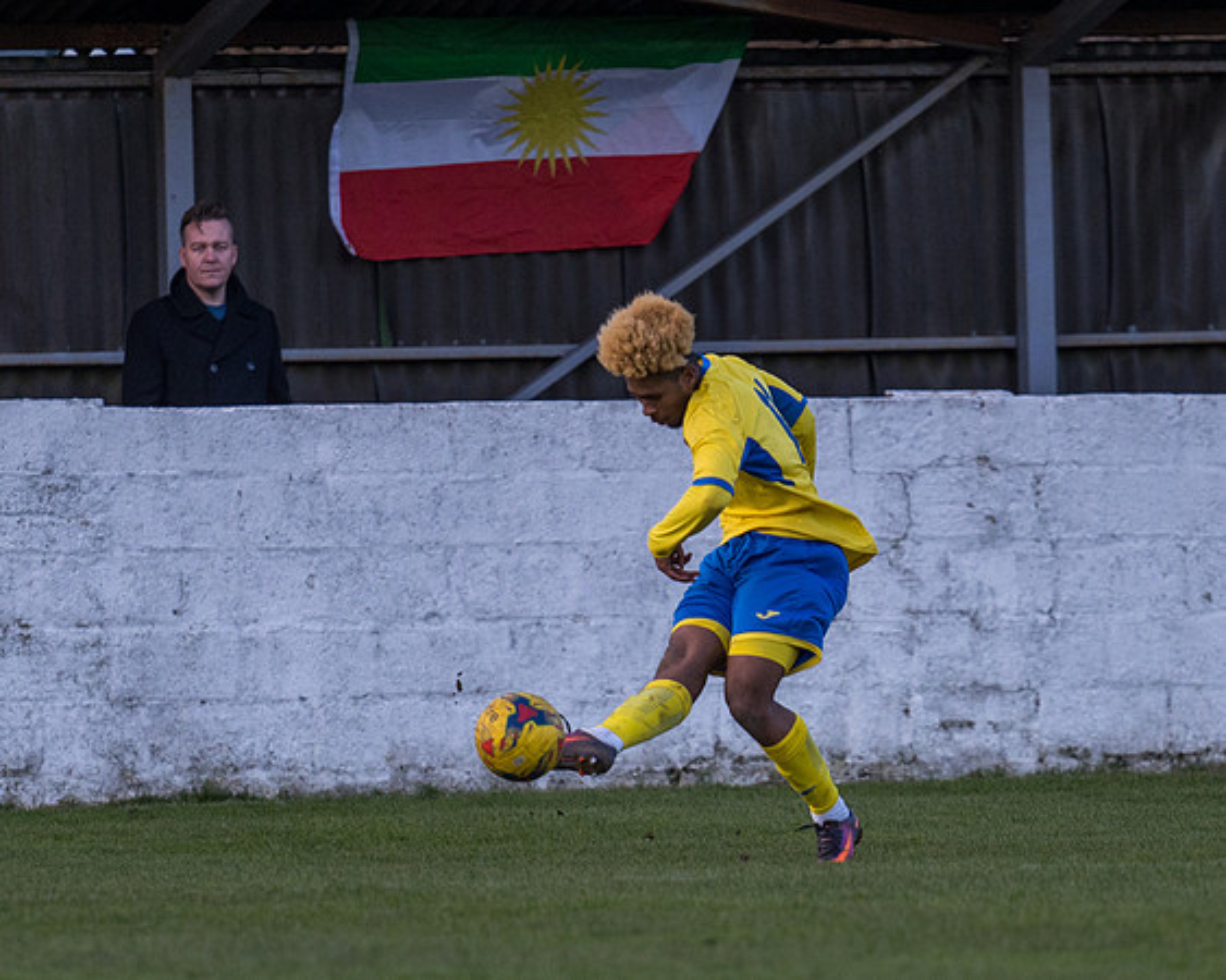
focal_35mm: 541
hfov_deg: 3.6
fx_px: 19641
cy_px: 695
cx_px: 774
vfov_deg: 2.9
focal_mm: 200
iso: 800
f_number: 2.8
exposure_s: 1/1600
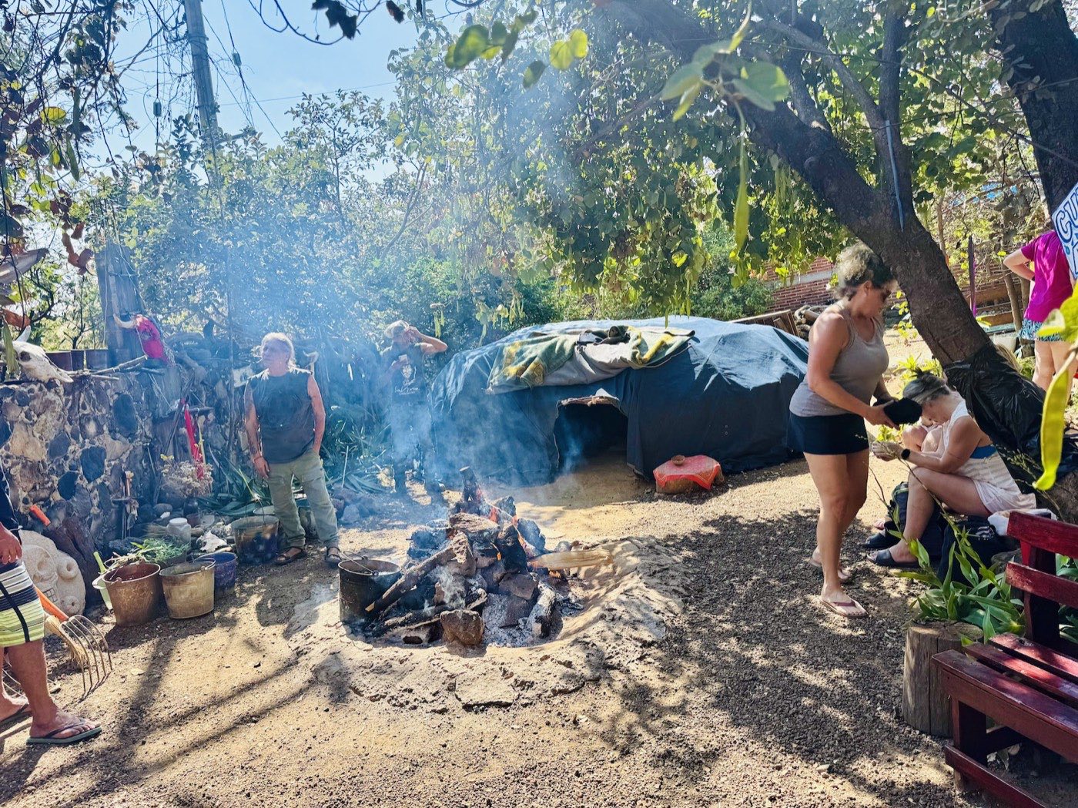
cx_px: 539
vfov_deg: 56.8
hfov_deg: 71.6
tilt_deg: -7.4
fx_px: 747
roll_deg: +3.6
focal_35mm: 24
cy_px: 404
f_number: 1.78
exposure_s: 1/1193
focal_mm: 6.76
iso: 80
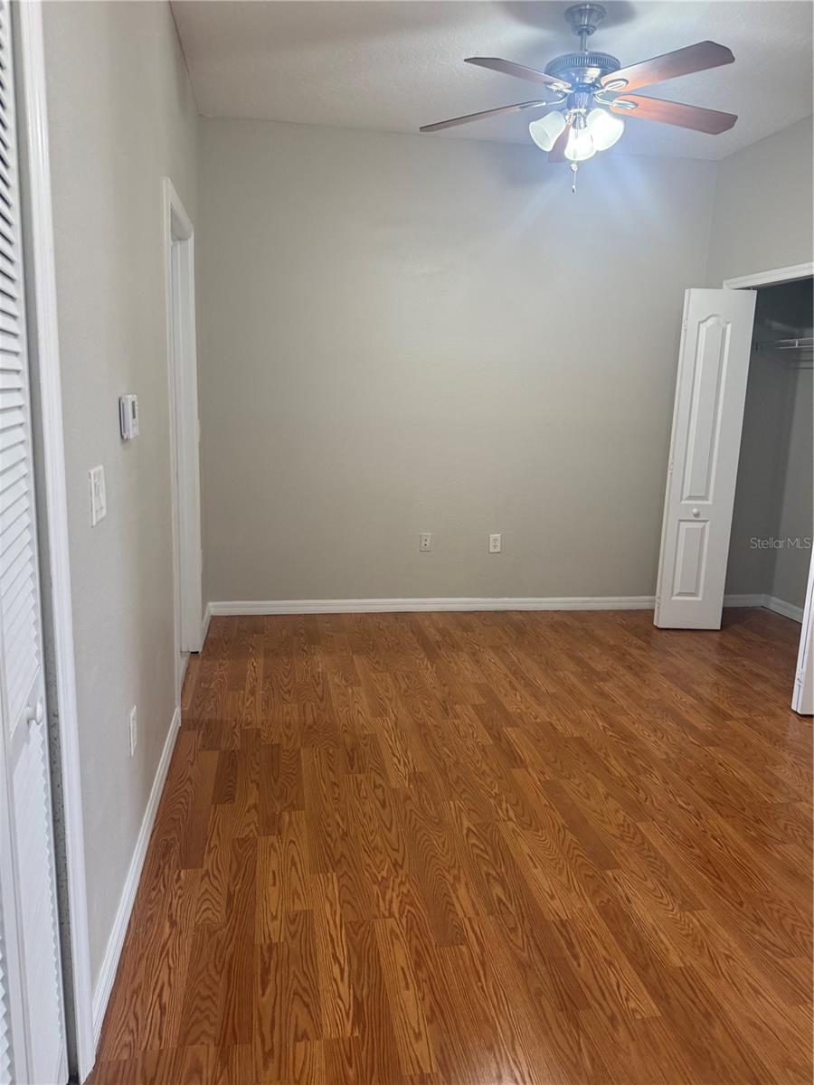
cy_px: 542
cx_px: 407
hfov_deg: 56.8
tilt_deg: -9.2
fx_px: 752
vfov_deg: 71.6
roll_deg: -0.4
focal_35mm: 24
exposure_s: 1/64
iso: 200
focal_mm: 6.76
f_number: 1.78
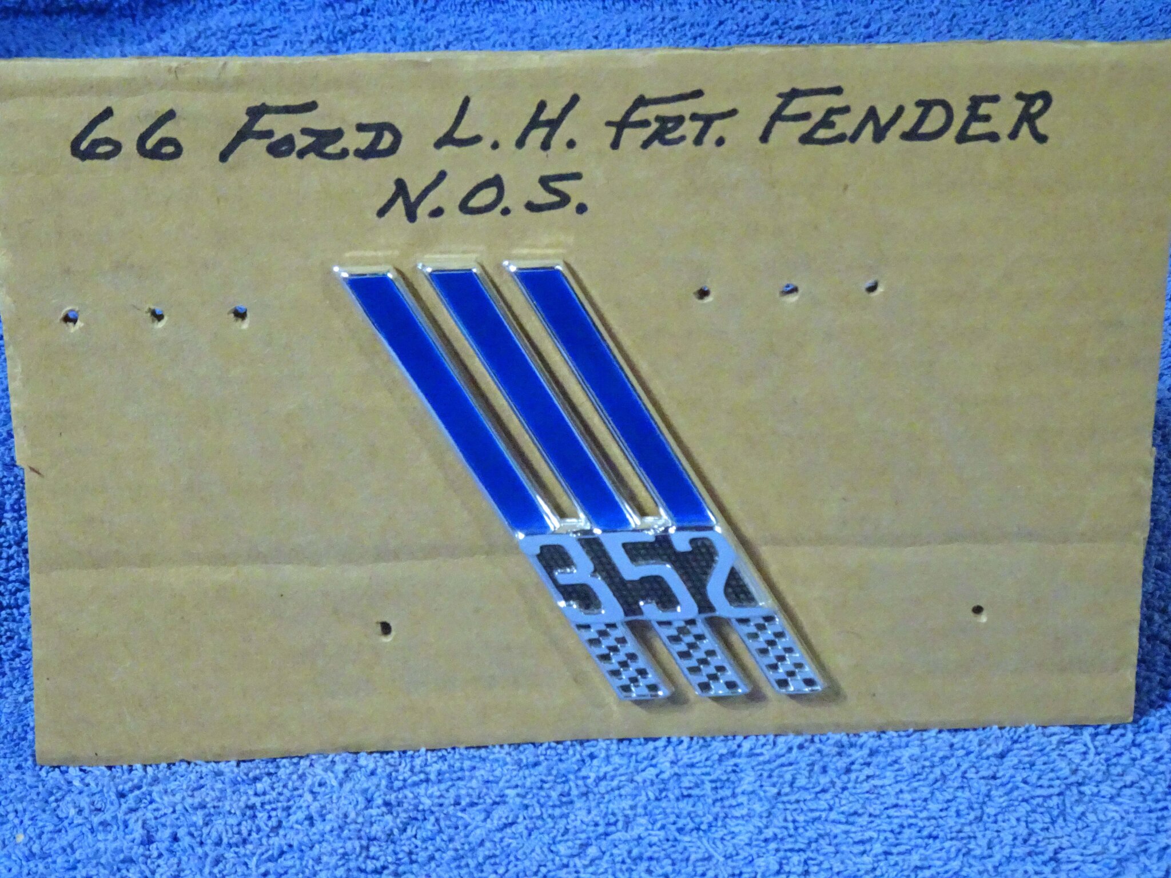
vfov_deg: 19.6
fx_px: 2537
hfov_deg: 26.0
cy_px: 439
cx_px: 586
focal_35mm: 75
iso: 1600
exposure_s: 1/30
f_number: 5
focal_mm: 12.87
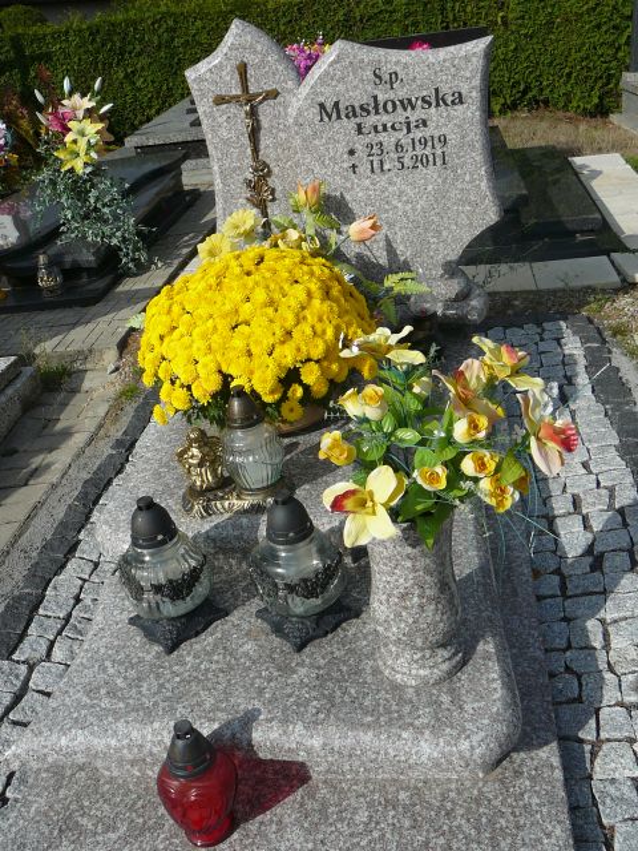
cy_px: 426
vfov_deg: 52.6
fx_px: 860
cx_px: 319
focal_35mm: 35
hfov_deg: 40.7
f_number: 5
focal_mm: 5.2
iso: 80
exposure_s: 1/640
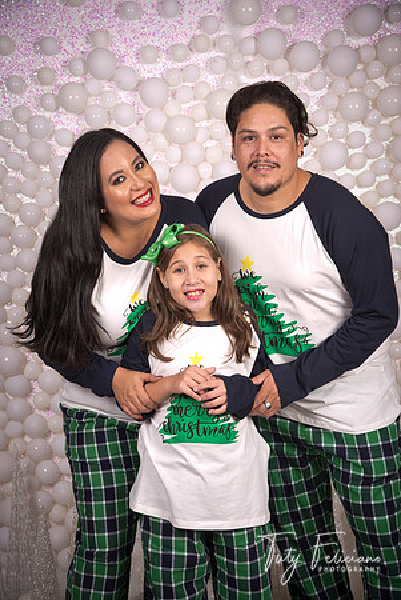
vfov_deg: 27.0
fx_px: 1250
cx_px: 200
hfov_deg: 18.2
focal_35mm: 75
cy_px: 300
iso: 50
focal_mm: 75
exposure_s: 1/125
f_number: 11
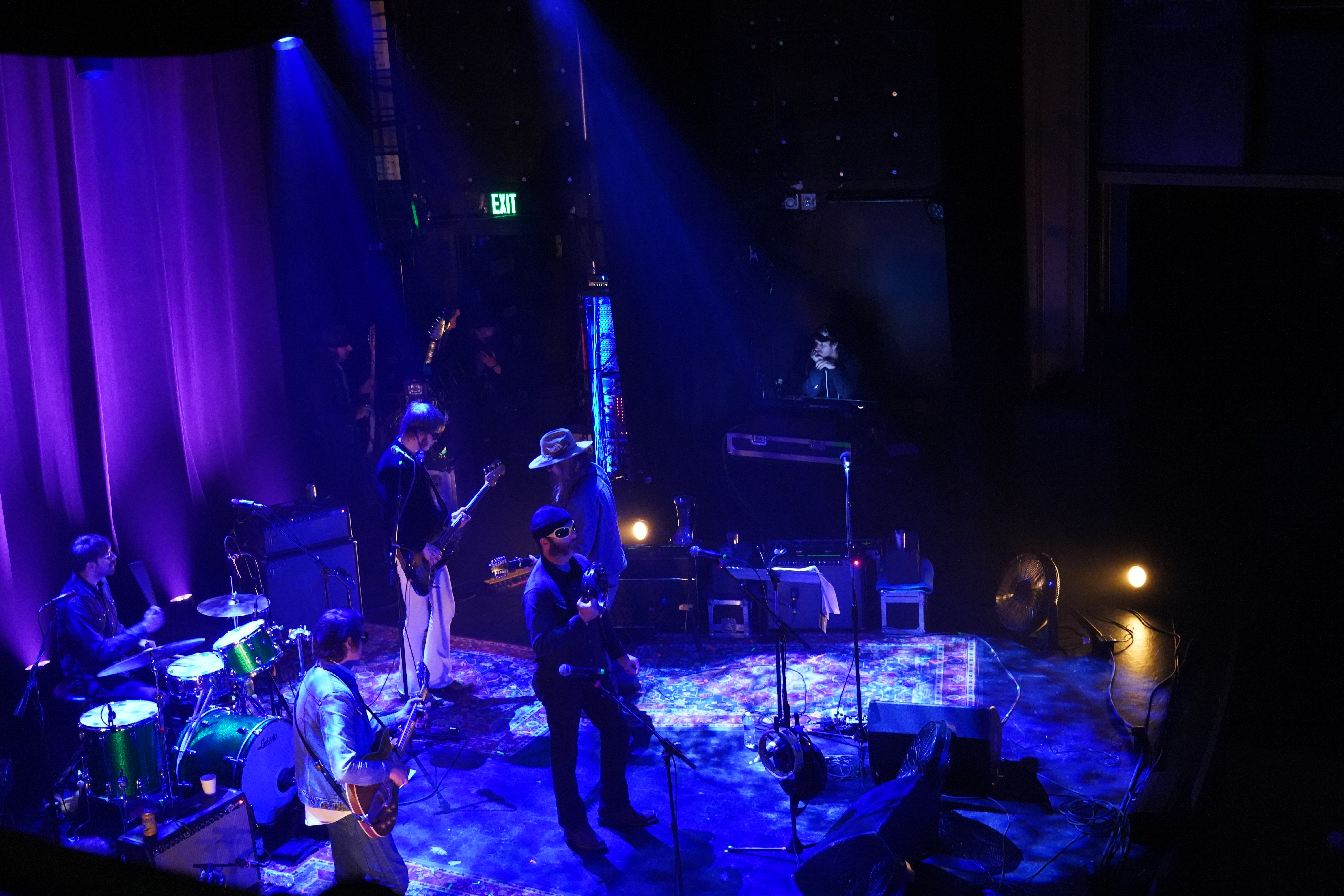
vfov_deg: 27.5
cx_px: 672
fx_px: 1829
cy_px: 448
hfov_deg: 40.3
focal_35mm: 49
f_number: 4
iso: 12800
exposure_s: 1/60
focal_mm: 49
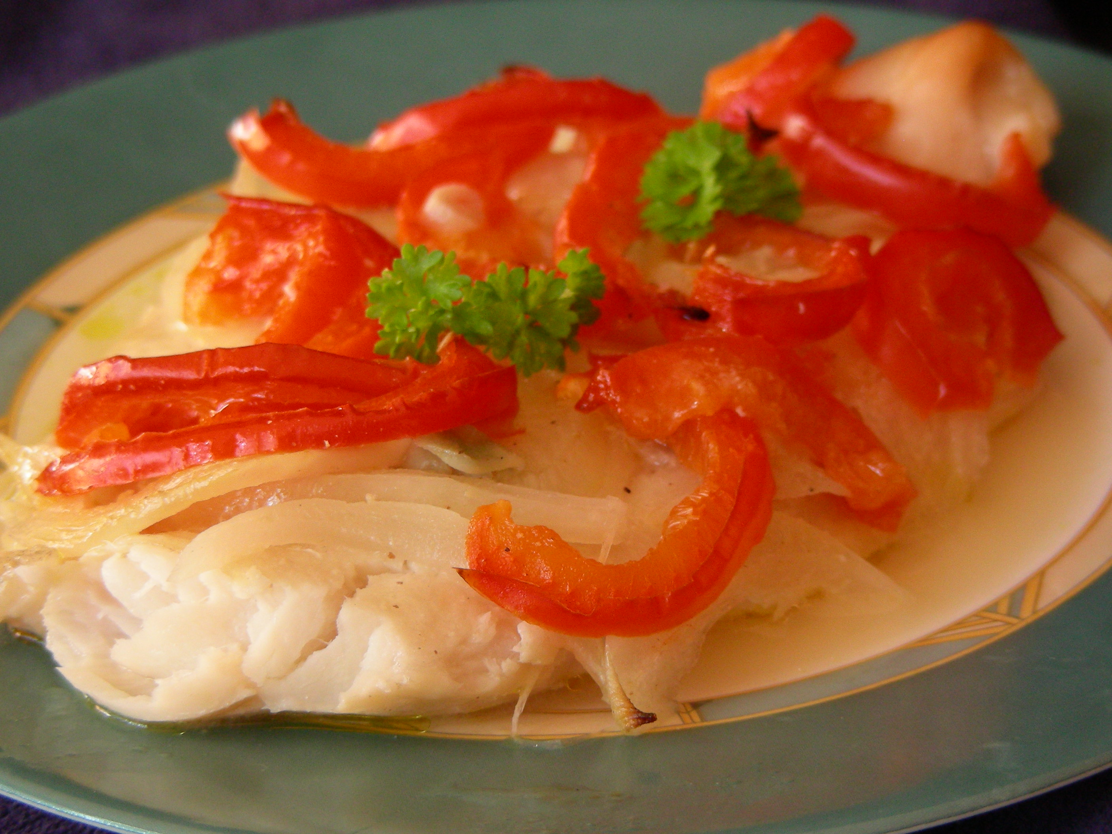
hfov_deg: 19.8
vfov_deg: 14.9
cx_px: 556
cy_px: 417
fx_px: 3180
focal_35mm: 99
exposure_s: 1/19.2
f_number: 3.5
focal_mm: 16.5
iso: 200
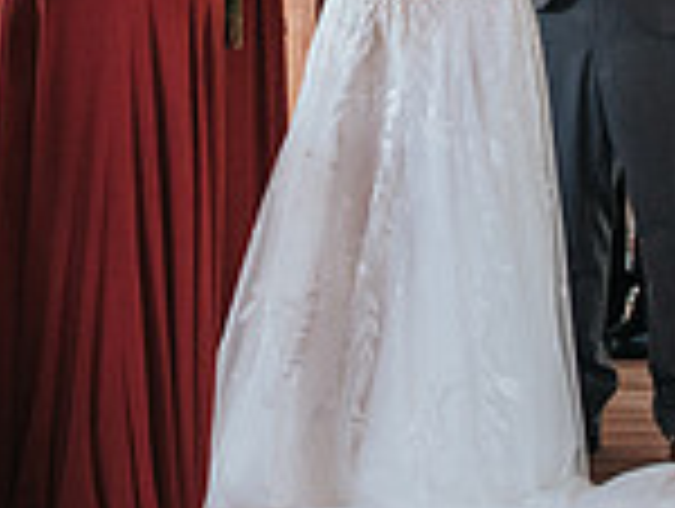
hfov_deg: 10.1
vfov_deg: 7.6
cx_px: 238
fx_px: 3809
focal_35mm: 195
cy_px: -52
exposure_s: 1/250
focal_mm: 35
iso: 800
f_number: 3.5
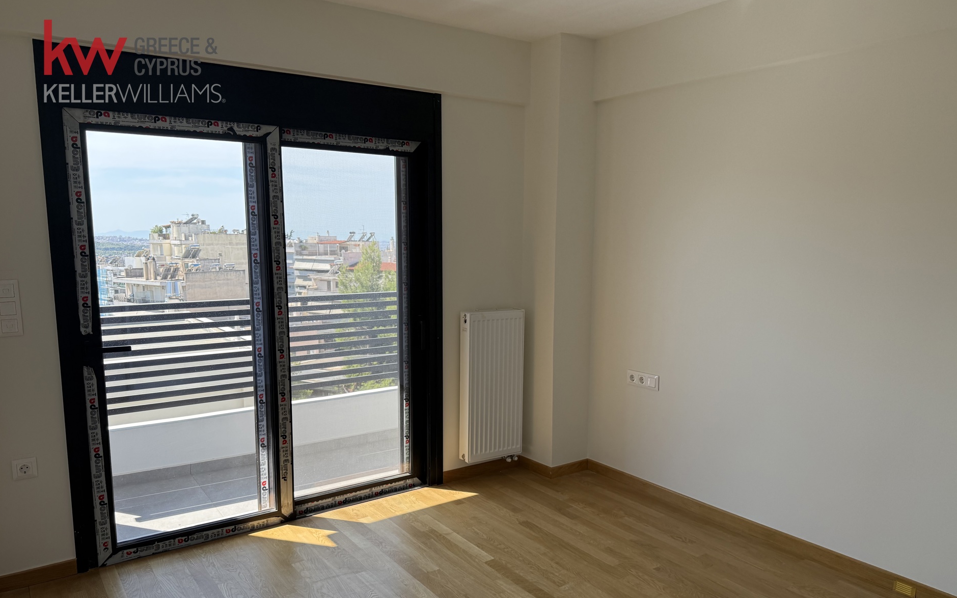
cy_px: 329
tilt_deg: -8.3
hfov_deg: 70.4
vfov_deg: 47.5
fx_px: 678
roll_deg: -0.1
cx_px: 475
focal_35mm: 26
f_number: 1.78
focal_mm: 6.76
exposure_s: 1/780
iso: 100
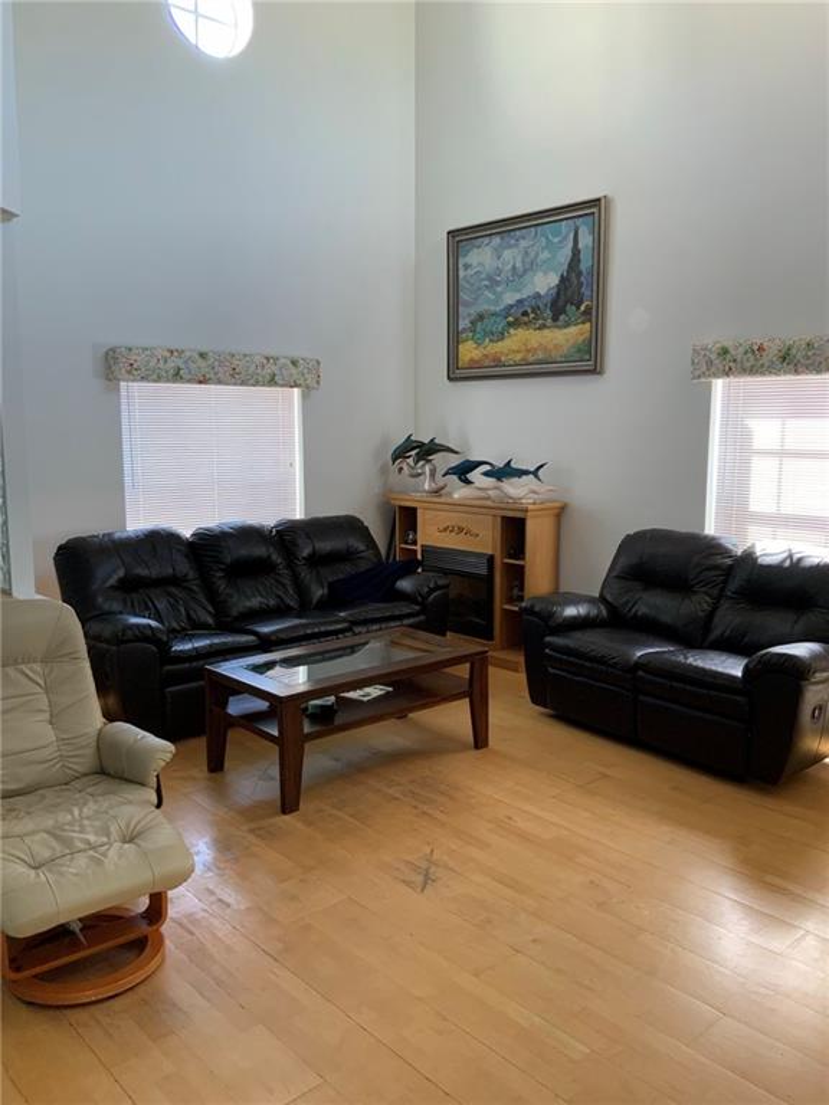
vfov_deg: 61.7
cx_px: 414
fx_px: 926
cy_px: 552
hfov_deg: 48.2
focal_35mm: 29
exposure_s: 1/60
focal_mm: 3
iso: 100
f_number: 1.8
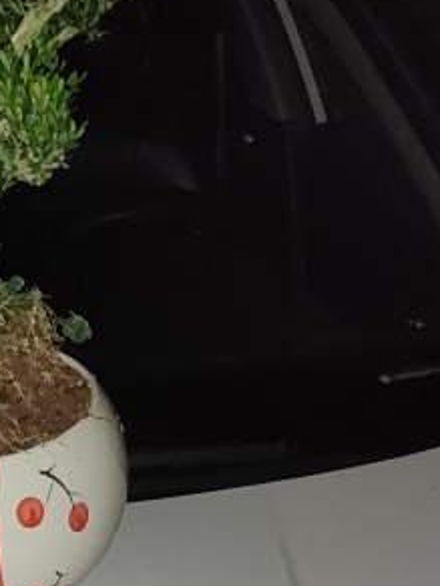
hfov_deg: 14.8
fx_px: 1610
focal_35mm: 95
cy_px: 334
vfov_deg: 20.6
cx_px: -153
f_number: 1.8
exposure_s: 1/25
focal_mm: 4.26
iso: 4775
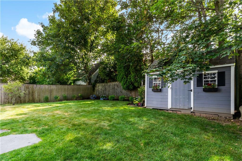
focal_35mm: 16
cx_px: 121
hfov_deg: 96.8
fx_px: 107
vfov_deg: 73.7
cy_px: 80
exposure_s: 1/5
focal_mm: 16
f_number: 22
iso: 200
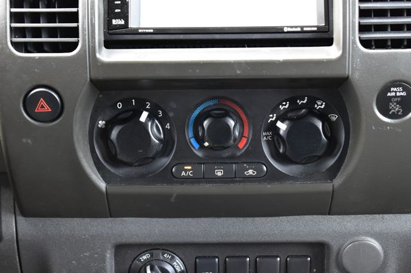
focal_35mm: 82
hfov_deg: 24.6
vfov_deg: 16.5
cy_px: 136
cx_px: 206
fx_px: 941
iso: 1000
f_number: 6.3
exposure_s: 1/15
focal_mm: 55
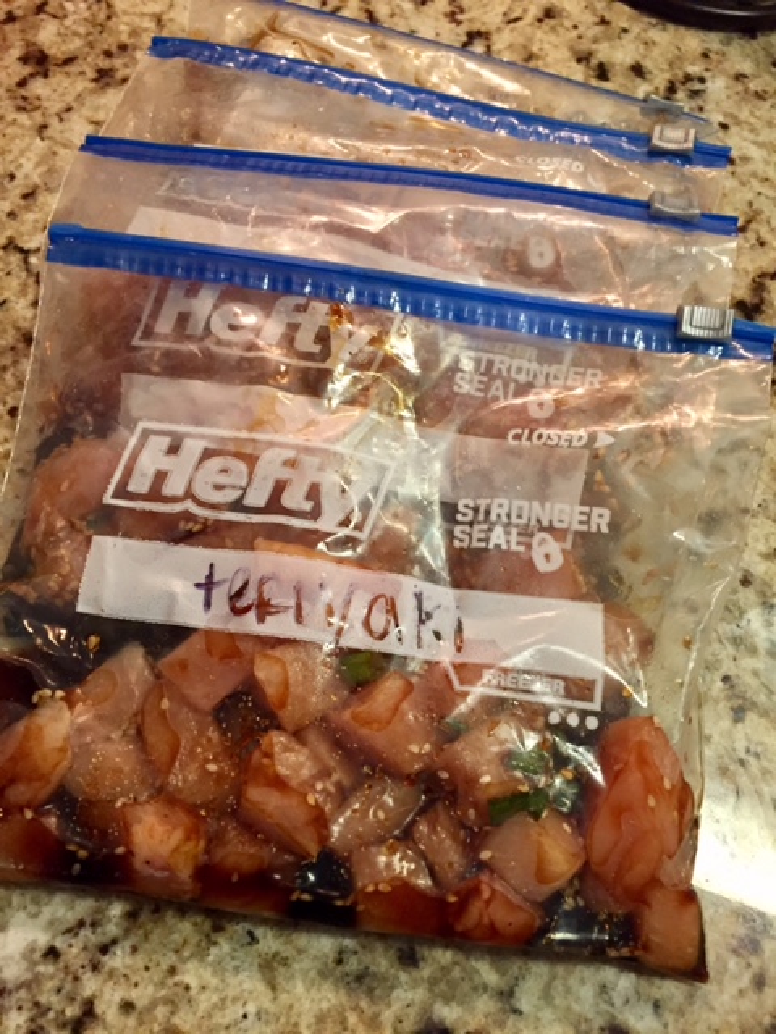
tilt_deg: -65.0
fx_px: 867
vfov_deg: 61.7
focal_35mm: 29
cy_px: 517
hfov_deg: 48.2
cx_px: 388
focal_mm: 4.15
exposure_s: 1/30
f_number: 2.2
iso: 200
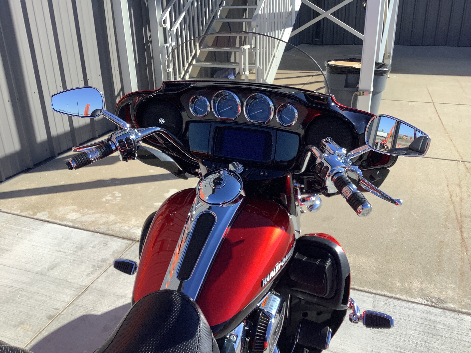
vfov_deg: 45.4
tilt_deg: -23.0
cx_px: 236
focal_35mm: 31
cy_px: 176
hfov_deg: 58.4
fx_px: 422
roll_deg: -1.4
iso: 25
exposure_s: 1/876
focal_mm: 3.3
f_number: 2.4
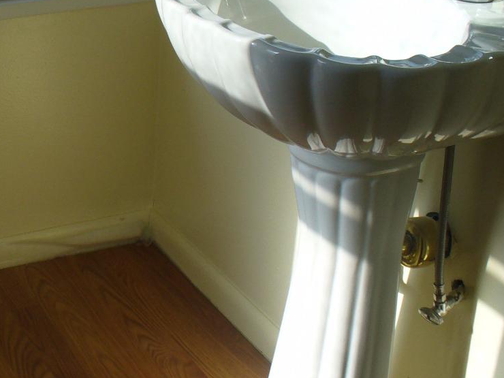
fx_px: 1048
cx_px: 105
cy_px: 131
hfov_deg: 26.6
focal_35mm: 72
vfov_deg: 20.4
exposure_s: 1/400
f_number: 2.8
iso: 80
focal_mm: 6.1
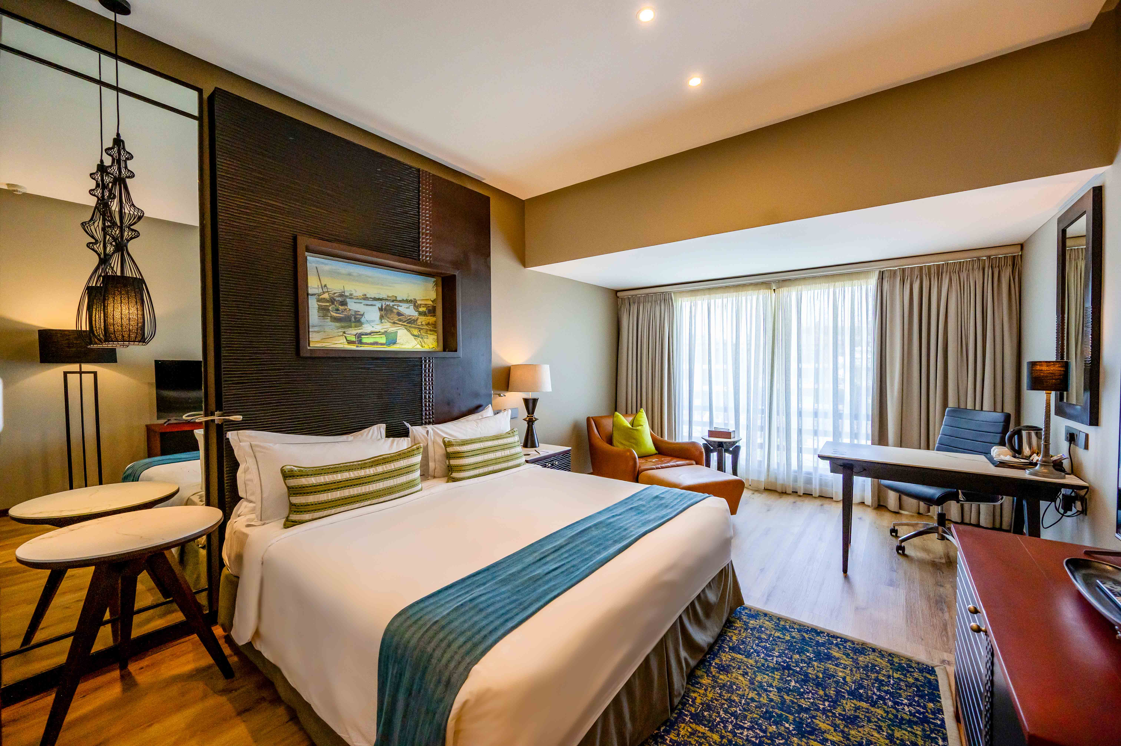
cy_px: 373
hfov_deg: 104.3
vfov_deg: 81.1
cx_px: 560
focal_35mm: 14
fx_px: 436
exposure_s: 1/160
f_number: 5.6
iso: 800
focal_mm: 14
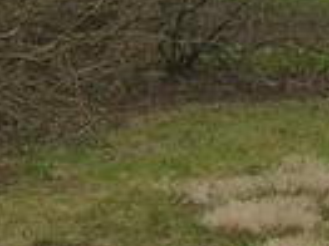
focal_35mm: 239
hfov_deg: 8.1
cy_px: -198
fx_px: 2269
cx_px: 520
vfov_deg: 6.1
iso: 100
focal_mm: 8.7
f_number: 4.5
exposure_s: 1/320
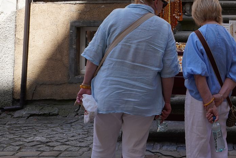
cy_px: -56
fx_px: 452
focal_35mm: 69
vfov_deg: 18.2
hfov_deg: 27.1
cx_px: 252
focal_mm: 24
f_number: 8
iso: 100
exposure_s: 1/100
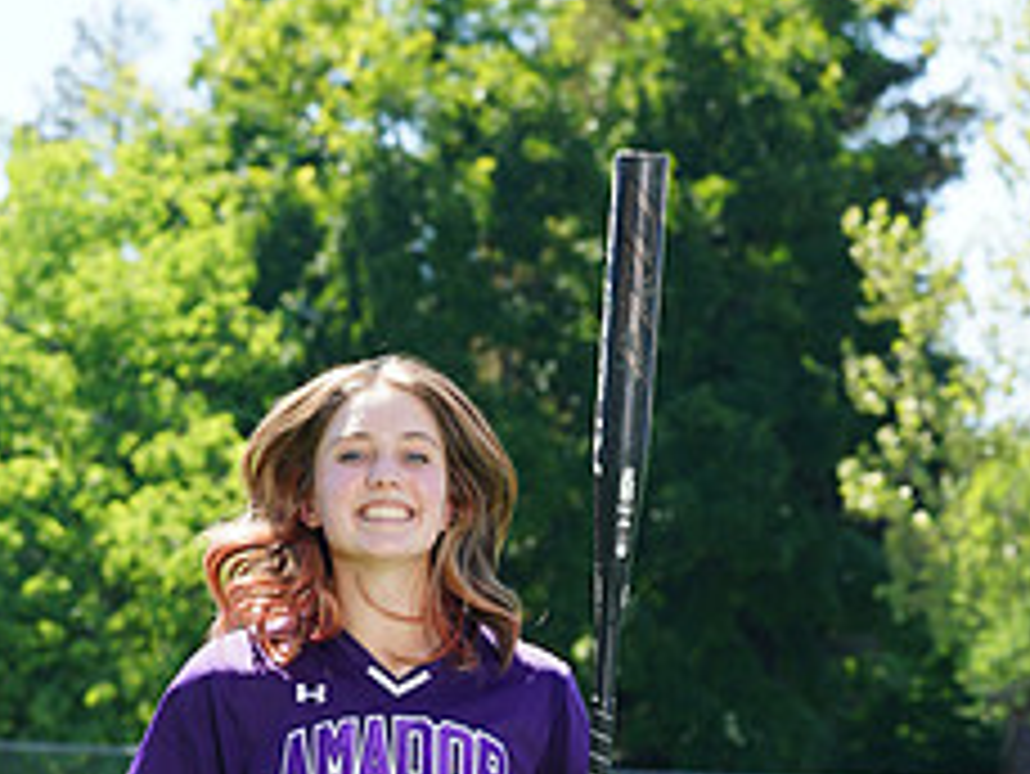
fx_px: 9765
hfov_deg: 6.0
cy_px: 1233
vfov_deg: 4.5
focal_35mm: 328
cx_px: 337
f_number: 10
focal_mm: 135
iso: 200
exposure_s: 1/125
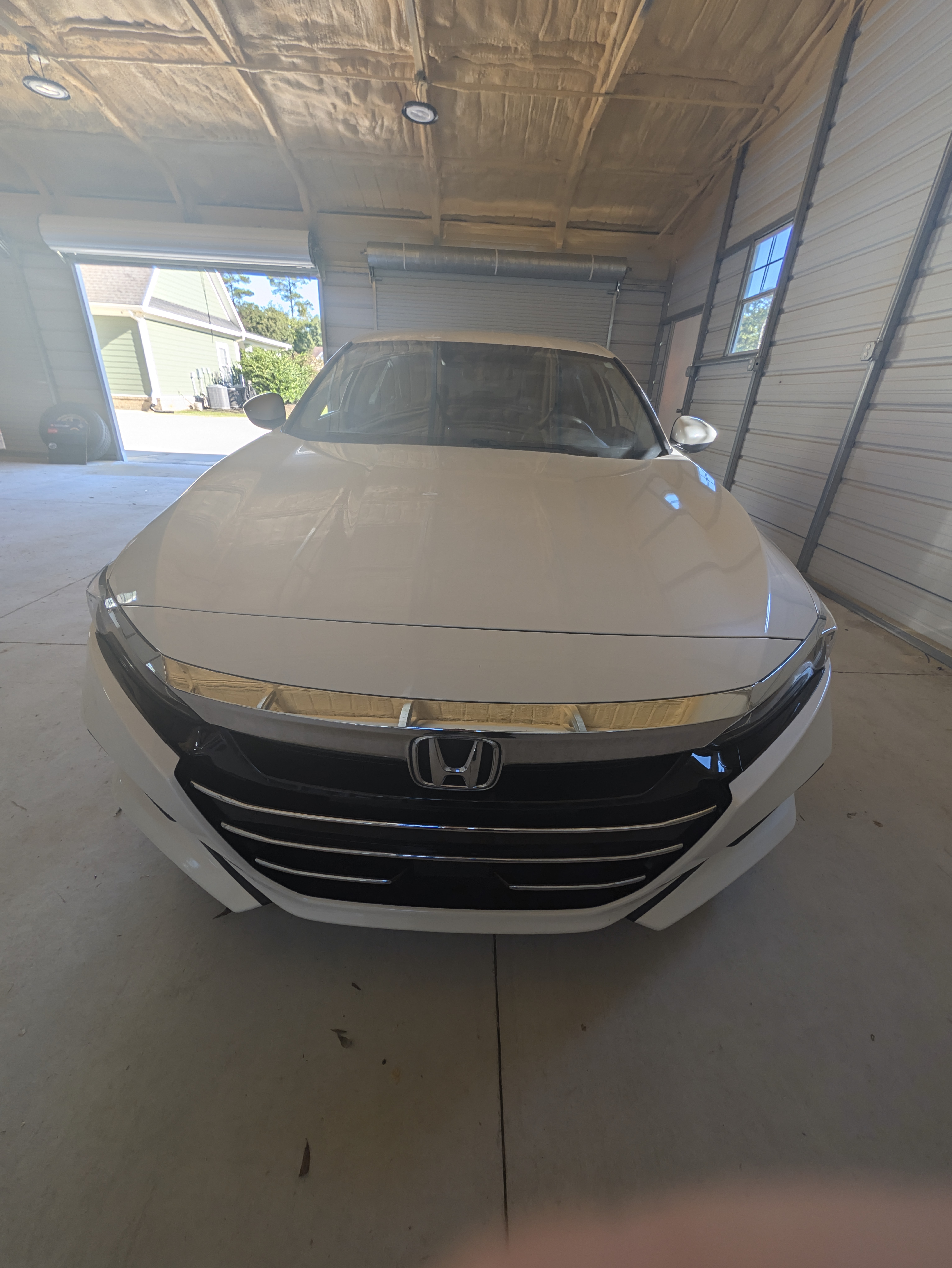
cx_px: 476
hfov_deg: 94.5
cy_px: 634
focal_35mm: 12
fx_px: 440
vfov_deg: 110.5
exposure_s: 1/385
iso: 26
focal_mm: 2.02
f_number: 1.7
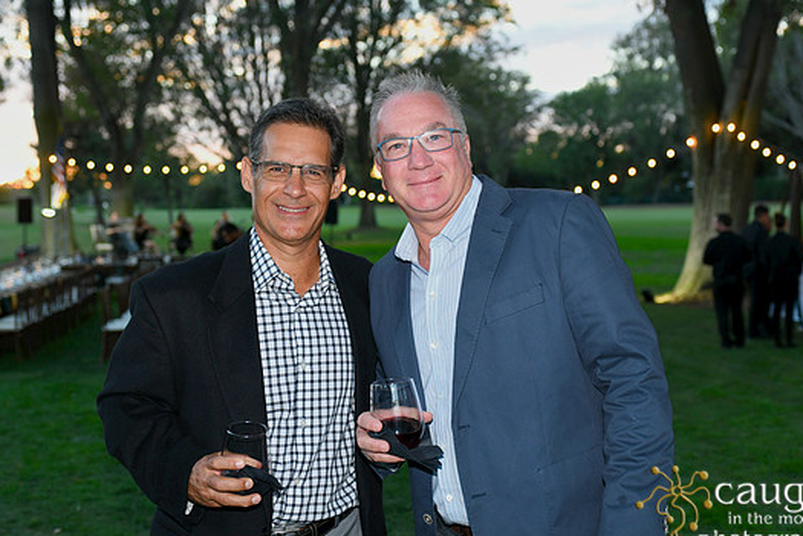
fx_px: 1182
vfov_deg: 25.5
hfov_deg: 37.5
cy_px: 269
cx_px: 411
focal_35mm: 53
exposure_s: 1/100
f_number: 4
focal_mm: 48
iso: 500
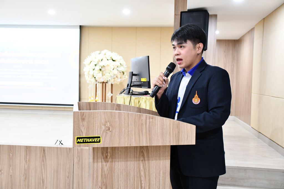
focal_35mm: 39
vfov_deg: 34.2
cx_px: 142
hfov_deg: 49.5
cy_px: 94
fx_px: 308
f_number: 3.8
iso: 3200
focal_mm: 26
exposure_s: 1/80
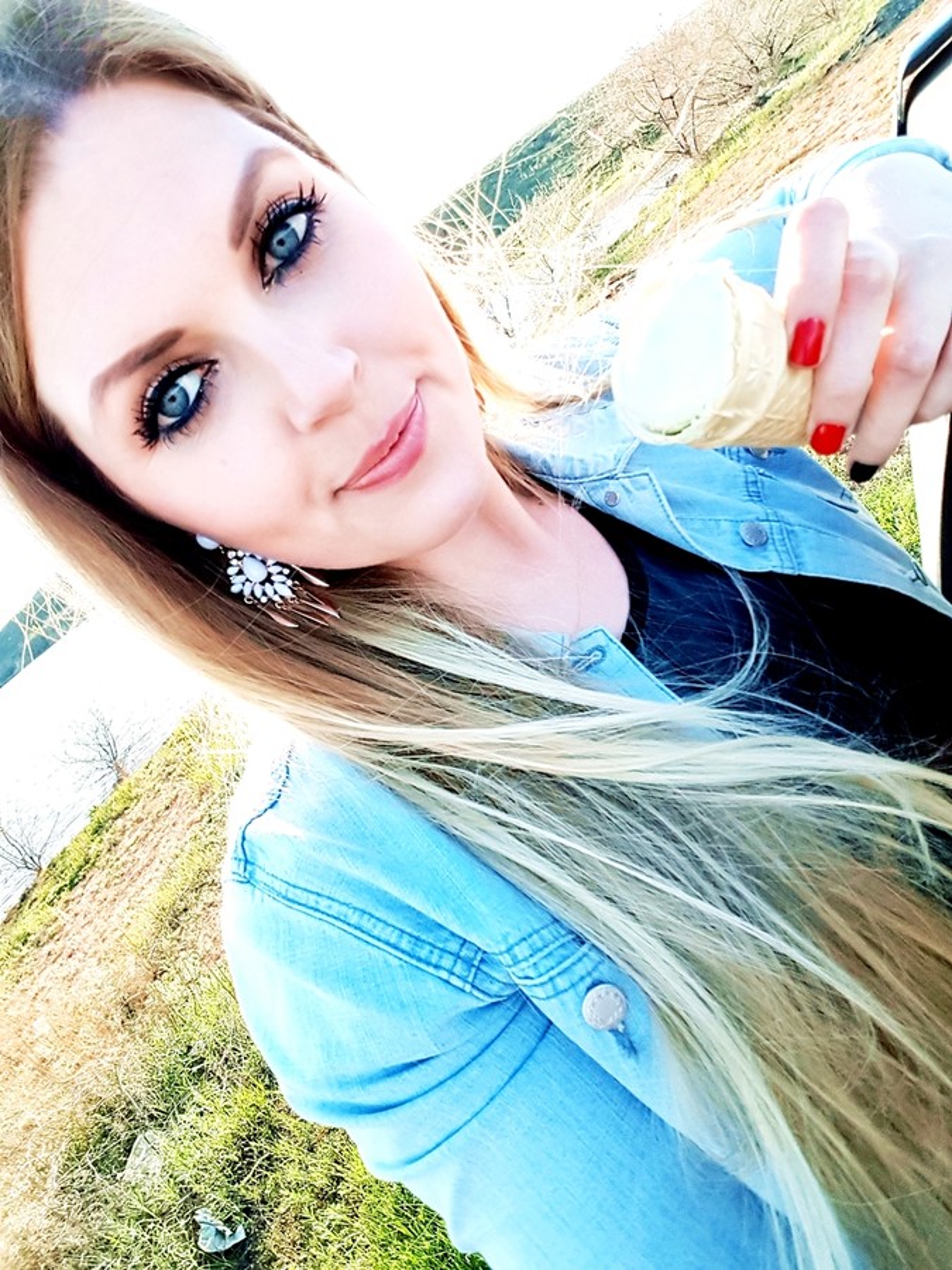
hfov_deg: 63.4
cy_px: 635
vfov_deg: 79.0
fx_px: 770
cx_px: 476
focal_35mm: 21
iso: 50
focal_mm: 2.1
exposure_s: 1/572
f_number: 1.7
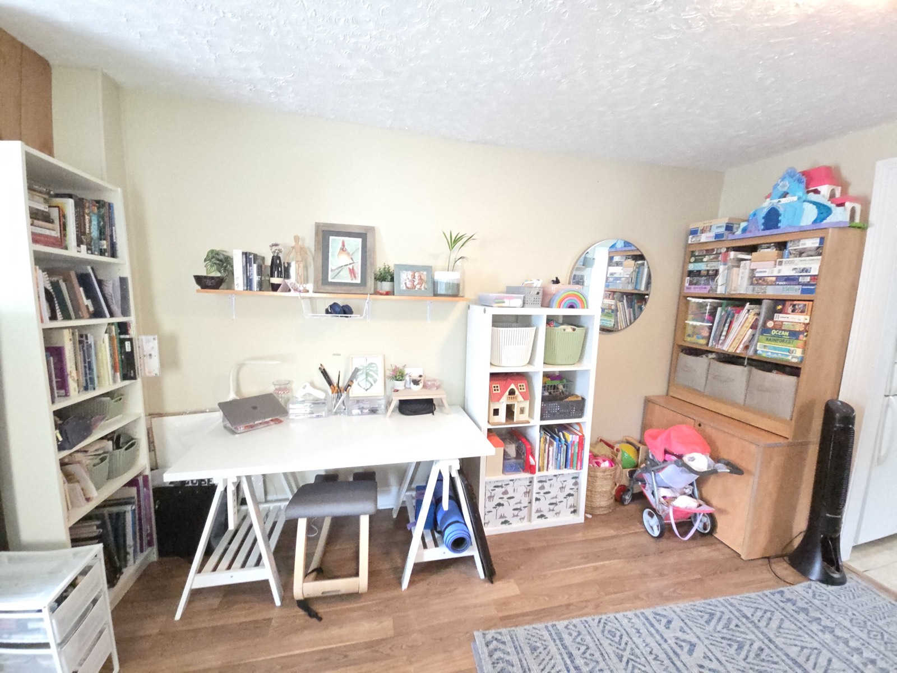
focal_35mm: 13
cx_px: 448
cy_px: 336
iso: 1600
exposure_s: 1/60
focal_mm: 2.2
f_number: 2.2
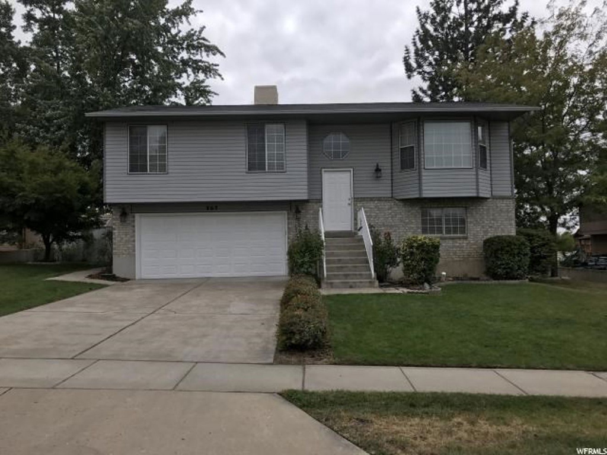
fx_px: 491
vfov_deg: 49.7
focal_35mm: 28
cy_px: 228
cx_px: 304
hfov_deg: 63.4
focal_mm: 3.99
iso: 20
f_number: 1.8
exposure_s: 1/2591
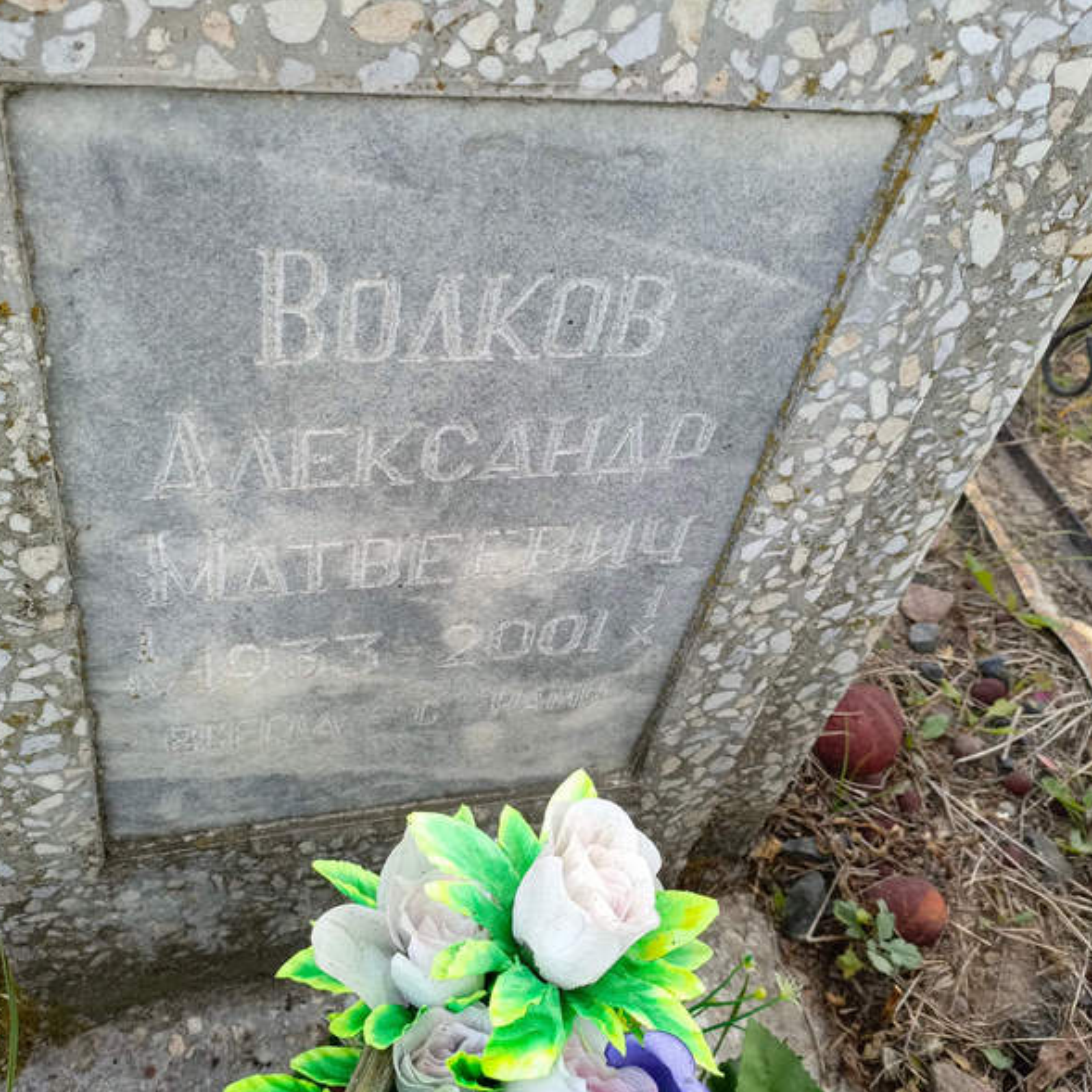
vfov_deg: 54.0
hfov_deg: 53.8
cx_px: 463
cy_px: 552
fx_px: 1071
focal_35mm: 30
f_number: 1.69
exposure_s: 1/176
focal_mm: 4.76
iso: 113
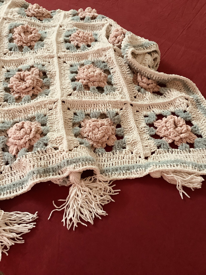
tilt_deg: -53.6
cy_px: 138
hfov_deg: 45.4
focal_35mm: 31
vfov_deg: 58.4
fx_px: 246
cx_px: 103
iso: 500
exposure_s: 1/25
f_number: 2.4
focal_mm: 3.3
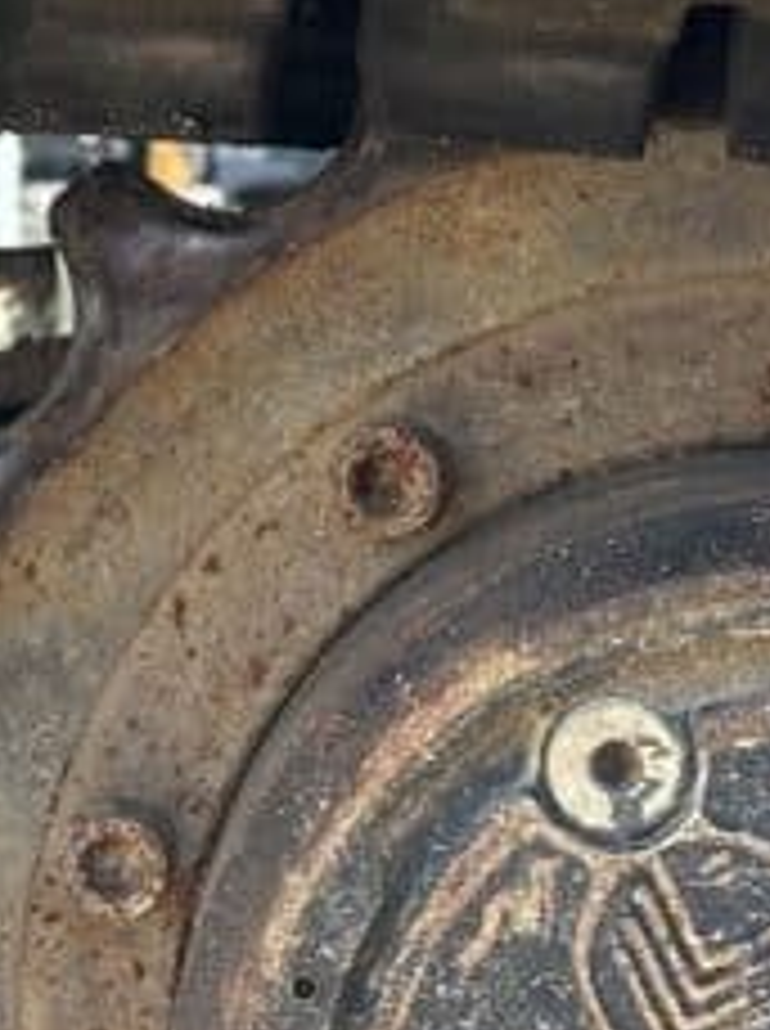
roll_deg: +0.0
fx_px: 5621
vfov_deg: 10.4
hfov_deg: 7.8
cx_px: 509
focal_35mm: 189
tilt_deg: -9.6
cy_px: 1077
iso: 64
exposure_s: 1/615
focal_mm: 6.86
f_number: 1.78
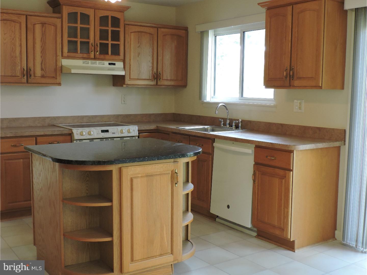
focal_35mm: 43
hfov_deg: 43.9
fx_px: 456
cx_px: 184
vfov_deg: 33.6
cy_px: 138
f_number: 3.4
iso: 320
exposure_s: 1/50
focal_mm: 7.7
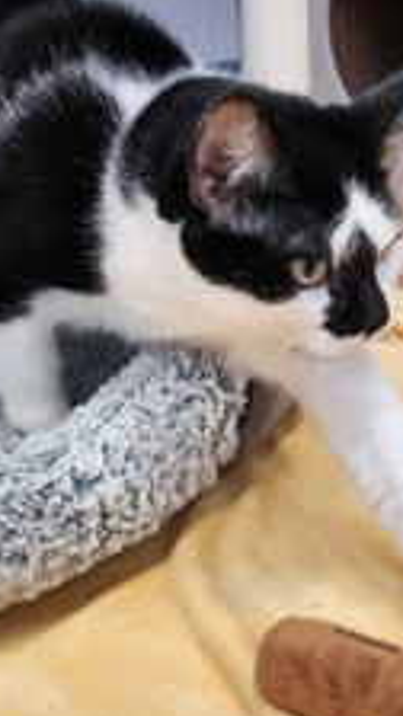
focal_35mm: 47
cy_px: 358
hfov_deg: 25.3
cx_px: 270
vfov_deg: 43.7
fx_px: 893
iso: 250
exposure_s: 1/120
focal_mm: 5.4
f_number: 1.8
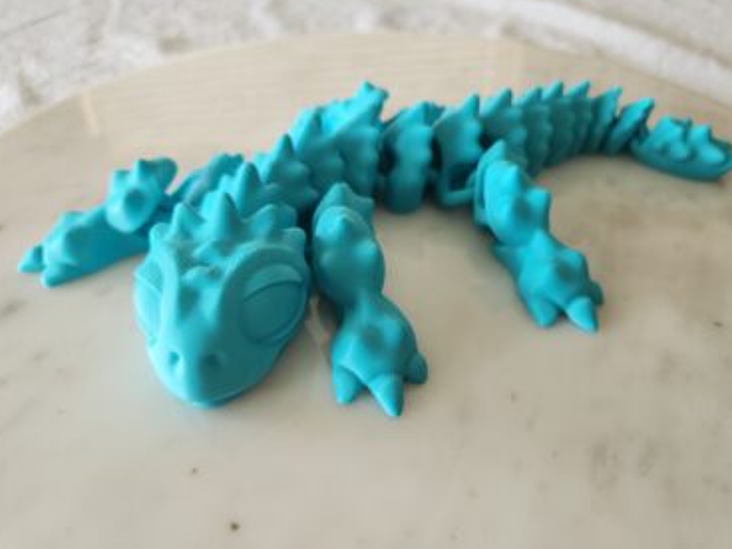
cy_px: 269
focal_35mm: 25
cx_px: 384
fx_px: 529
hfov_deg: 69.3
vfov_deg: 54.9
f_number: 1.8
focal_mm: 5.4
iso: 250
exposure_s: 1/120
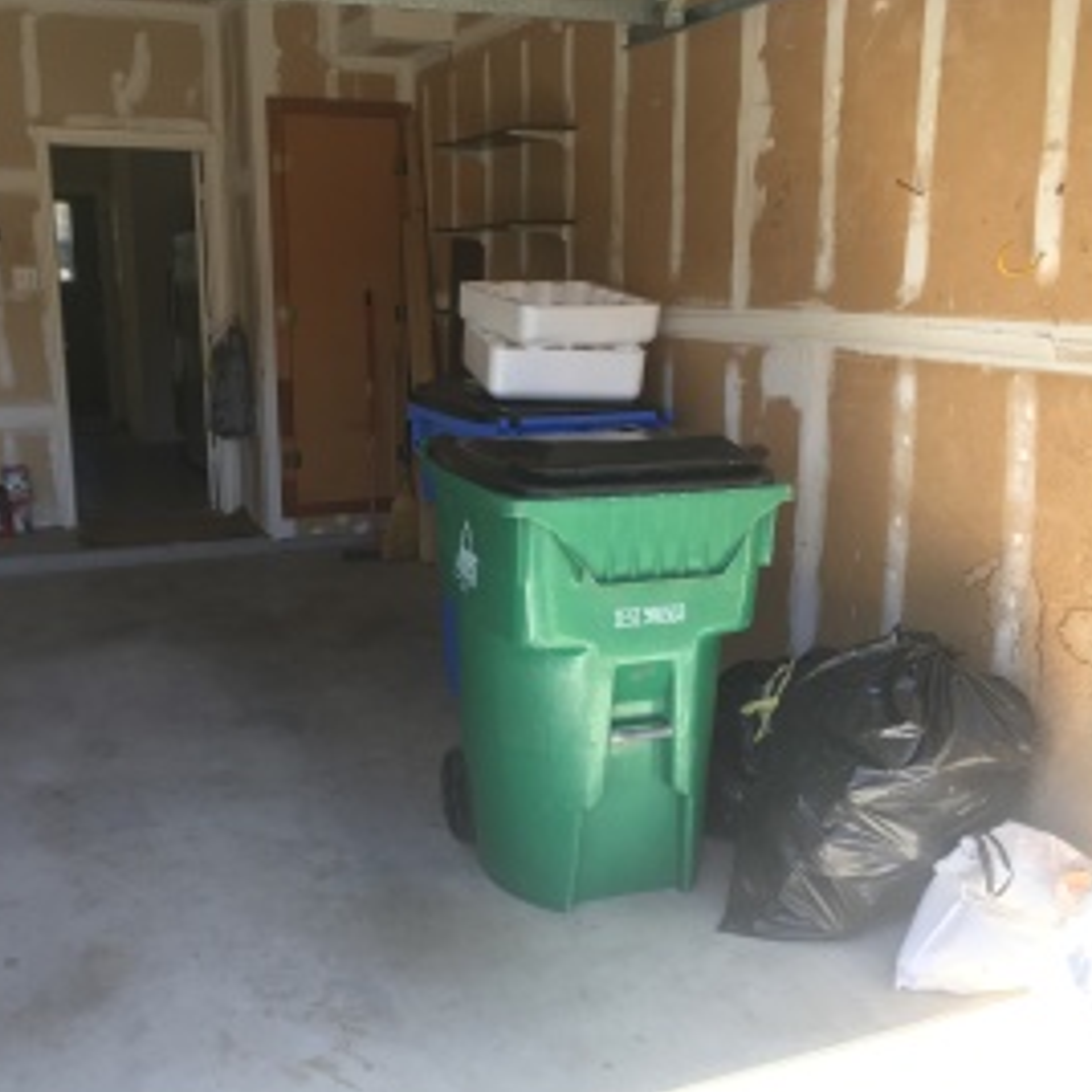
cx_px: 489
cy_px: 538
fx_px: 1249
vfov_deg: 47.2
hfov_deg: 47.1
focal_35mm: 35
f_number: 2.2
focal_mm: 4.15
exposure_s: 1/120
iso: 32
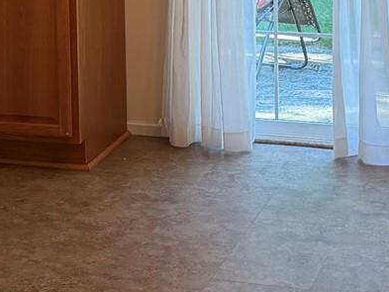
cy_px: -65
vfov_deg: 11.6
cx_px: 97
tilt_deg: -6.6
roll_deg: +1.6
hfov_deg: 15.7
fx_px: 1405
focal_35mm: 125
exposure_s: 1/120
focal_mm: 6.76
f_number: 1.78
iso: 160
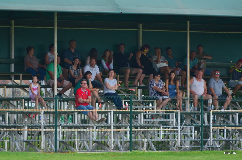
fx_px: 2717
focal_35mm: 405
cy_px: 80
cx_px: 121
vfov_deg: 3.4
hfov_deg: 5.1
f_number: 5.6
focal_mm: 270
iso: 250
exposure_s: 1/500
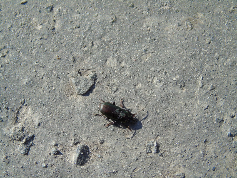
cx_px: 118
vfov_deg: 8.0
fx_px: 1274
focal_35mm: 186
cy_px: 89
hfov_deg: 10.6
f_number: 5
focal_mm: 33
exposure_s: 1/125
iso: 80
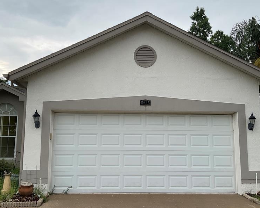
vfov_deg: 38.2
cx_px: 126
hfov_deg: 46.8
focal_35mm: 39
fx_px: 300
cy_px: 105
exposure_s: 1/642
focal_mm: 3
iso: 16
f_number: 1.8
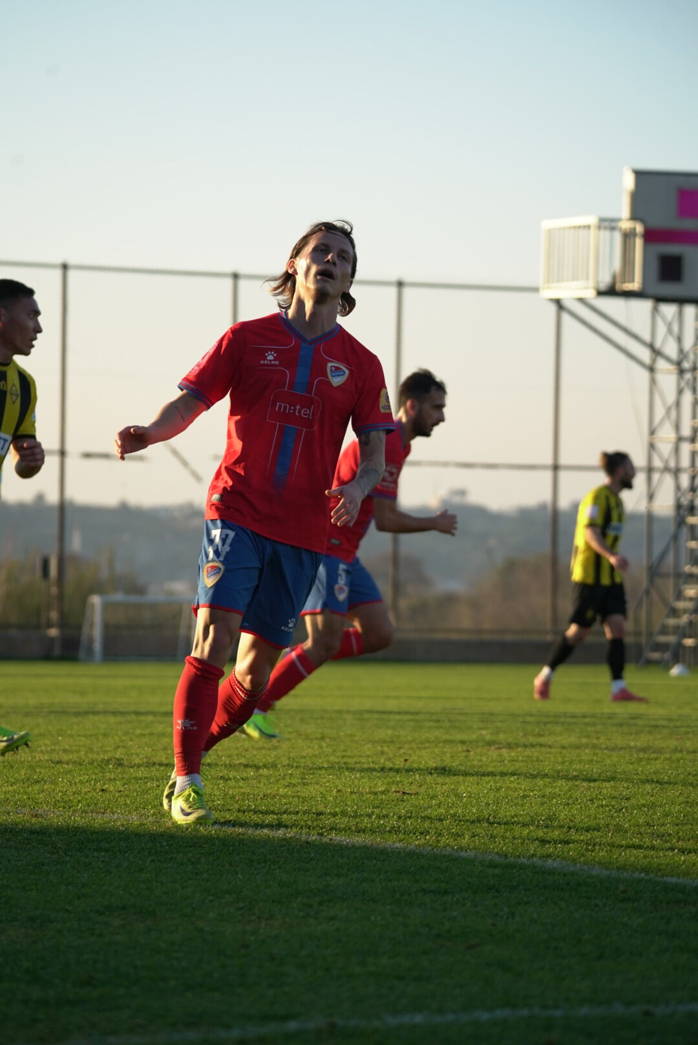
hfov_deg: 8.2
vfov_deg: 12.3
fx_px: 4845
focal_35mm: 167
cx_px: 349
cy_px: 522
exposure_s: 1/1000
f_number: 5.6
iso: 500
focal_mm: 166.9
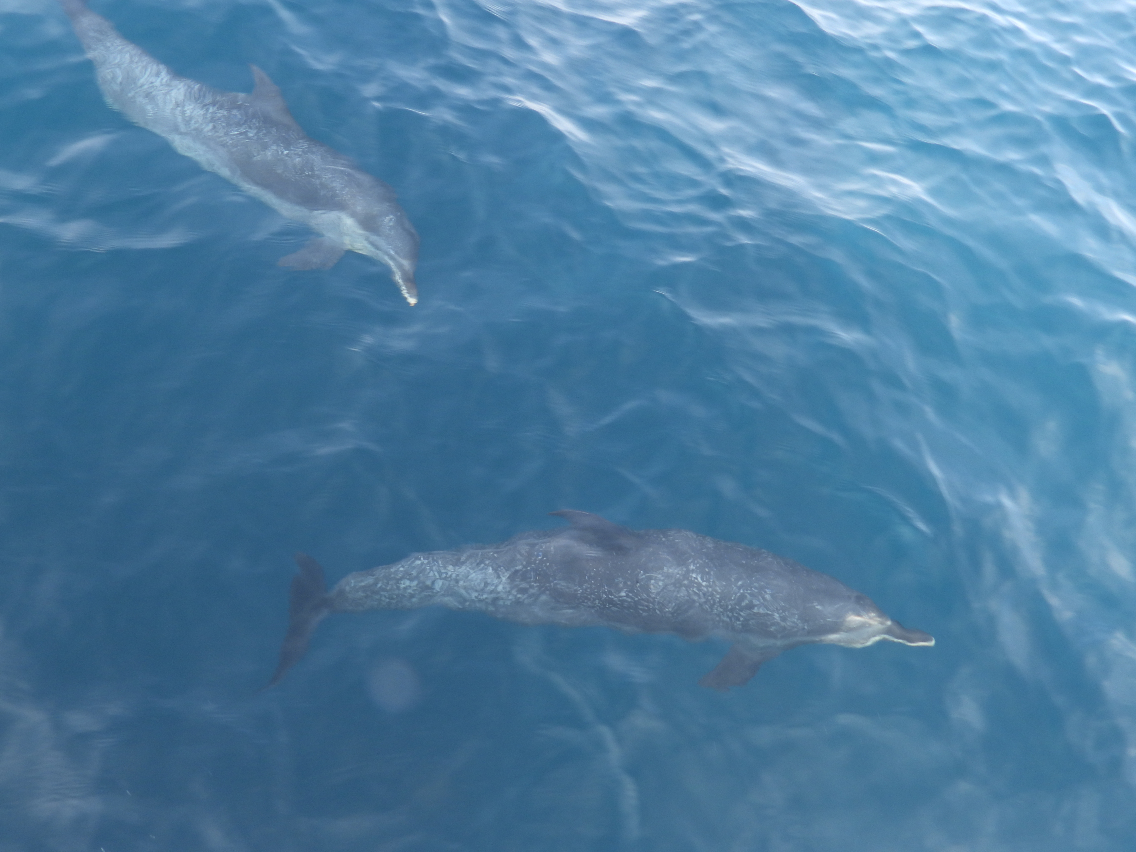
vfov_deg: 44.2
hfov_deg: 56.8
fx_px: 1050
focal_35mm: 32
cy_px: 426
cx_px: 568
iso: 100
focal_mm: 5.8
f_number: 3.2
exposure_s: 1/125
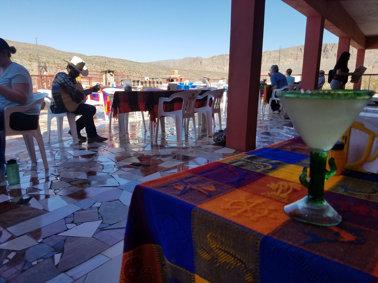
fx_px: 284
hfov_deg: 67.3
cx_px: 189
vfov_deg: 53.1
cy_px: 142
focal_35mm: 26
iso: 50
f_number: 1.7
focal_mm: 4.2
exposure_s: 1/1789
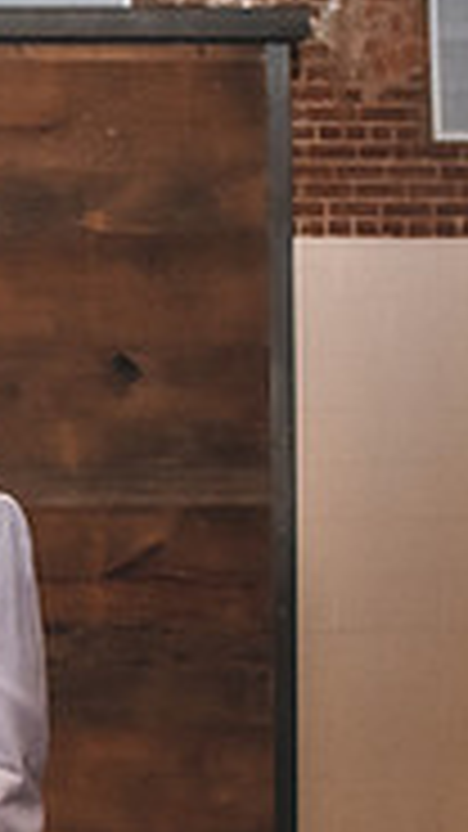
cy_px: 636
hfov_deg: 10.2
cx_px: -761
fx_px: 2185
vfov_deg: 21.4
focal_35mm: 99
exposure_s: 1/125
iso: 1000
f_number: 2.8
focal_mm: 24
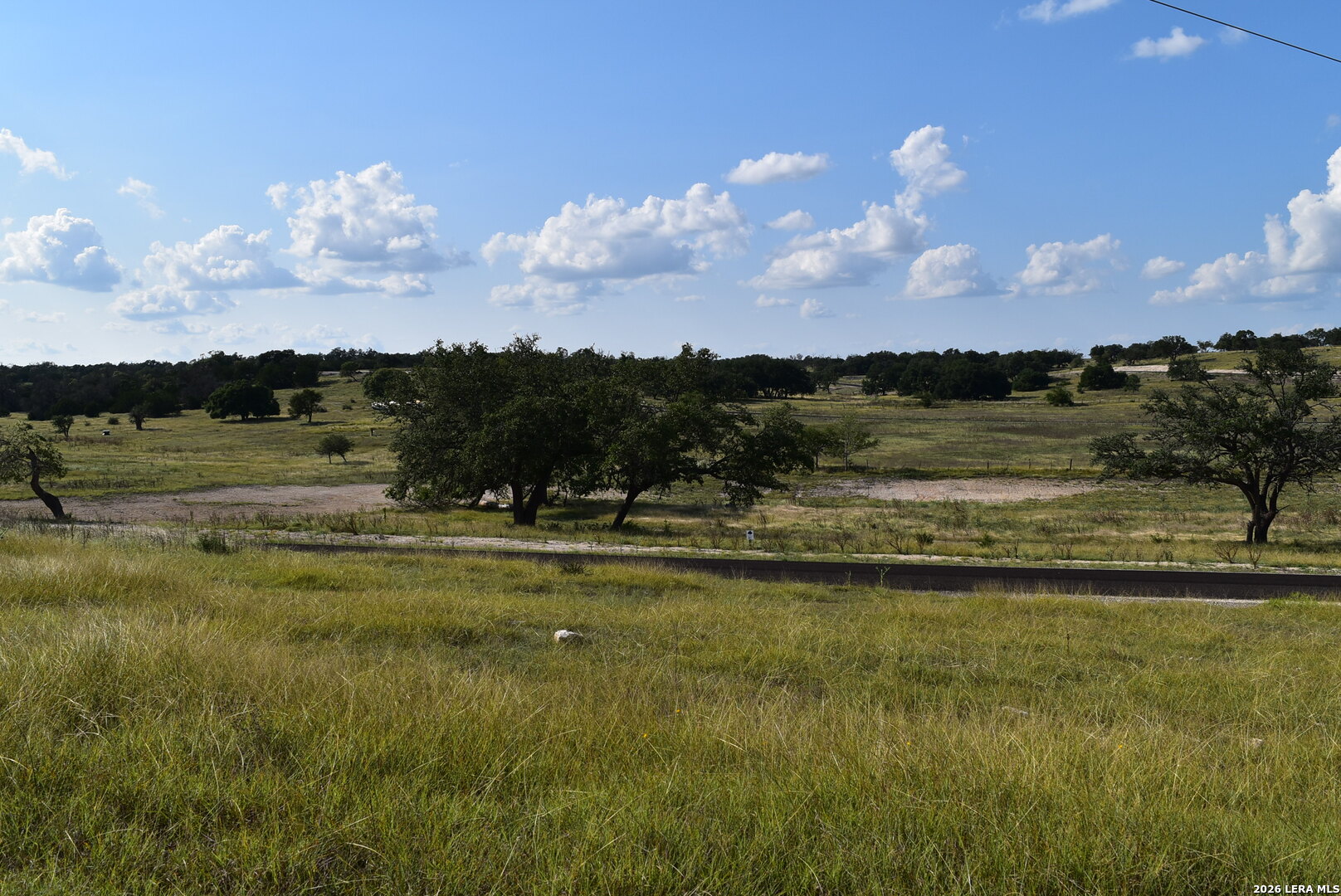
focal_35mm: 34
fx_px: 1286
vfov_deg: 38.4
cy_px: 448
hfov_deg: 55.1
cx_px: 670
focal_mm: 23
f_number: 11
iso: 250
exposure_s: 1/500
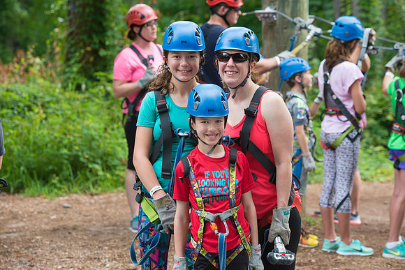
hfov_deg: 16.8
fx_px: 1373
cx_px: 202
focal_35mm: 122
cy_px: 135
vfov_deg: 11.2
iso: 1250
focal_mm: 122
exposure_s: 1/640
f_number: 5
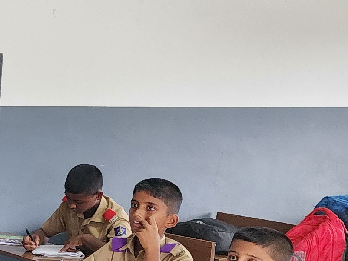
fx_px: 985
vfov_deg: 15.0
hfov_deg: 16.4
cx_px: -302
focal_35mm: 98
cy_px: 207
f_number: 1.8
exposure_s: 1/100
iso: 640
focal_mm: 6.4
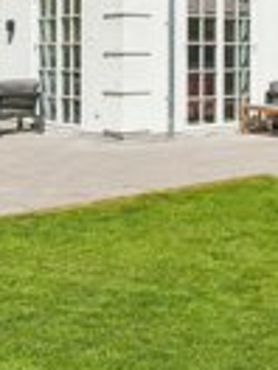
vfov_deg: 28.8
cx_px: 213
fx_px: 675
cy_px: 3
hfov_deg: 23.0
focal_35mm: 63
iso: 200
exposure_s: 1/640
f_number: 10
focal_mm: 12
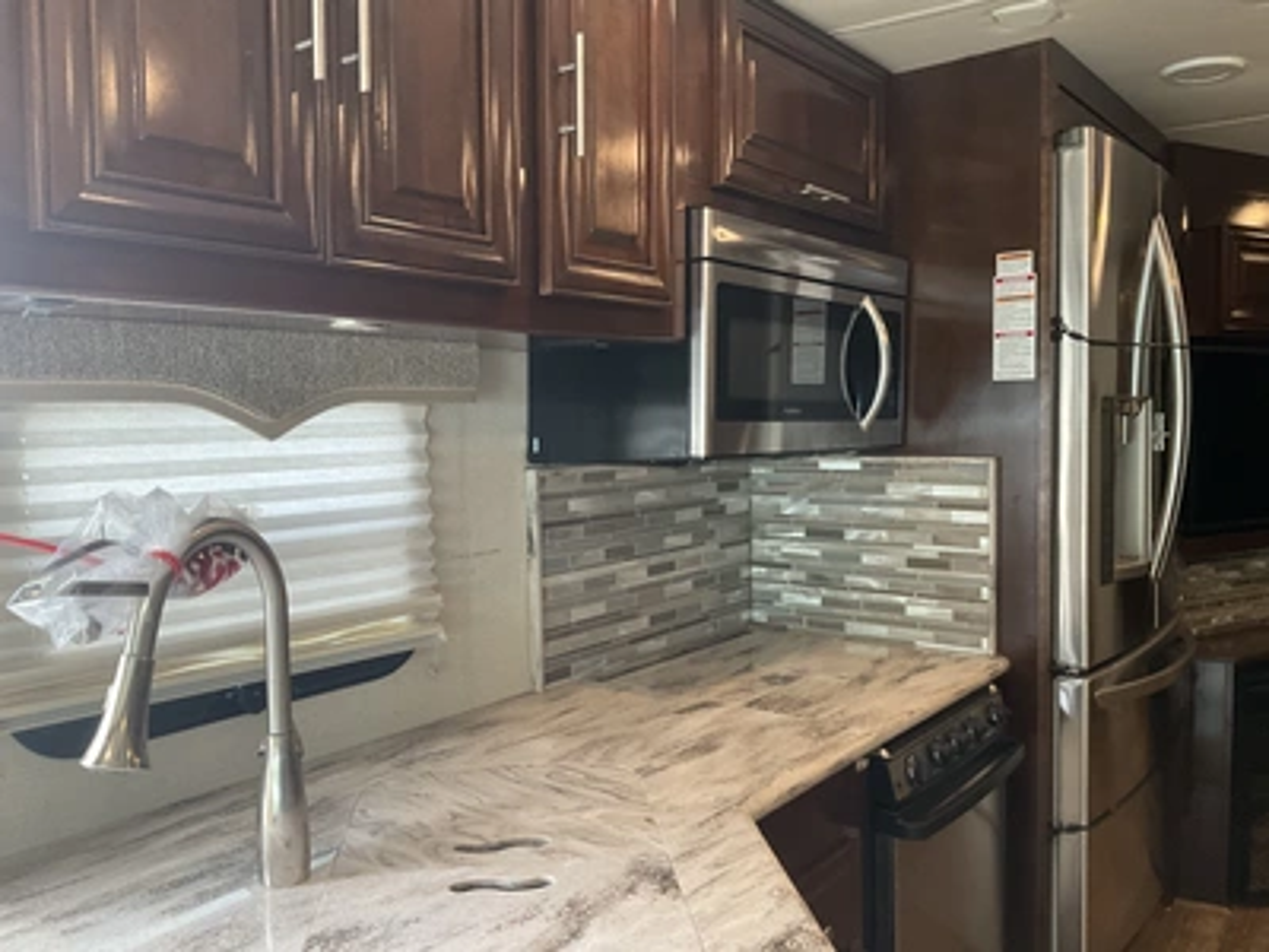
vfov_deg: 48.2
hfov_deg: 61.7
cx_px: 634
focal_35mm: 29
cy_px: 476
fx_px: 1063
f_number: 1.8
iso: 125
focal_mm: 3
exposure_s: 1/60
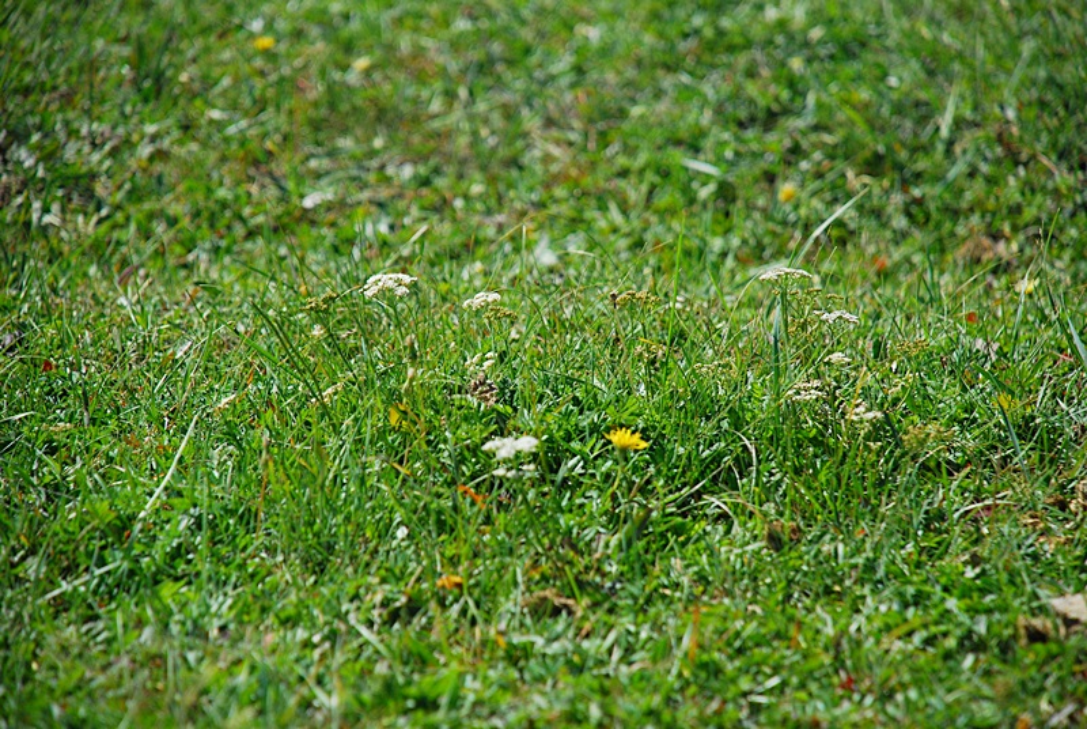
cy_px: 364
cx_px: 544
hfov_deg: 10.1
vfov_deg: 6.8
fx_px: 6123
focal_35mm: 202
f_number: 6.3
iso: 400
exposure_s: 1/1600
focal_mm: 135
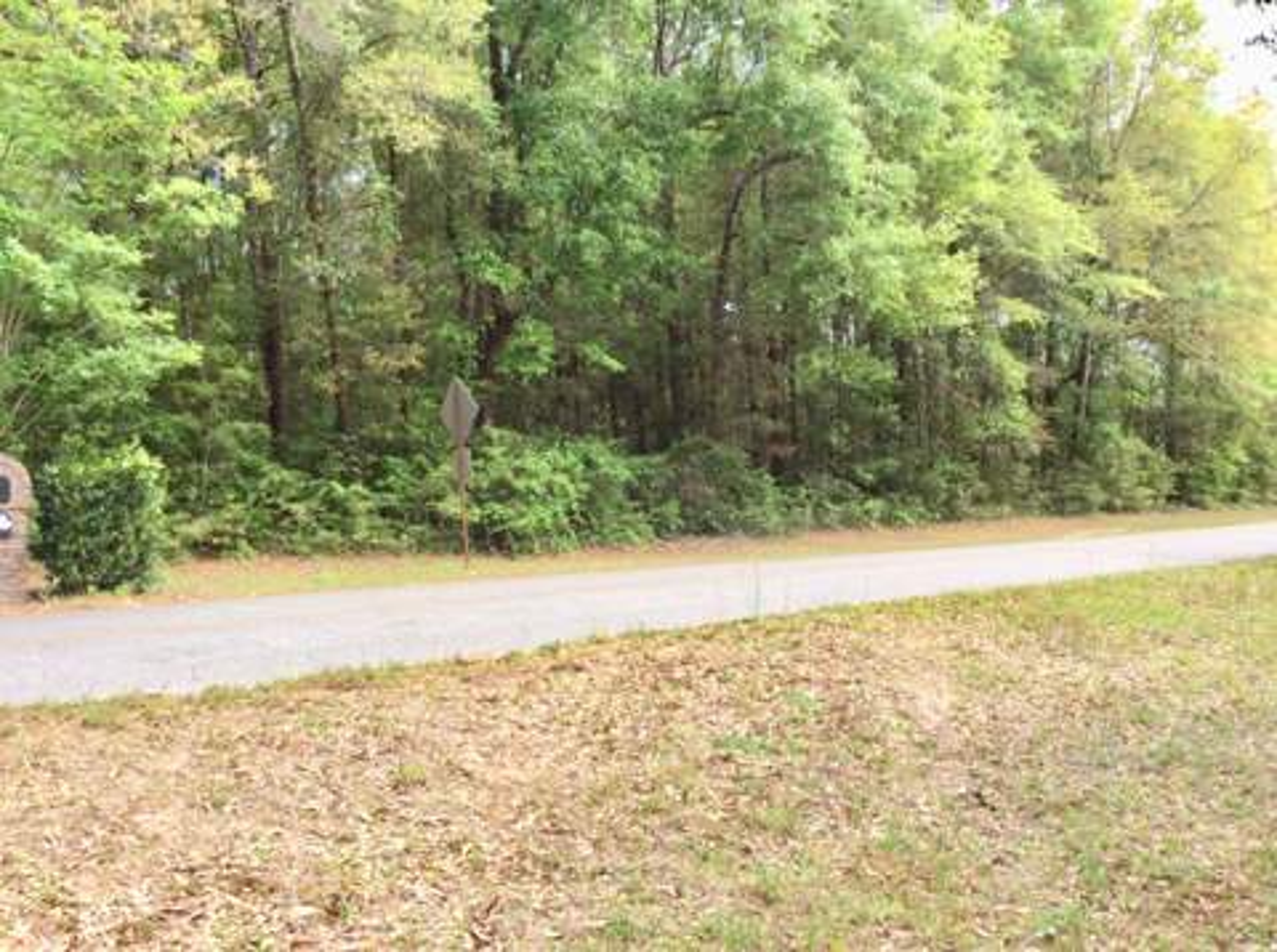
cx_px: 638
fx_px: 1178
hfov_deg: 56.9
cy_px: 476
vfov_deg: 44.0
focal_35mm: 32
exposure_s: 1/436
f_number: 2.4
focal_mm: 3.3
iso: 32
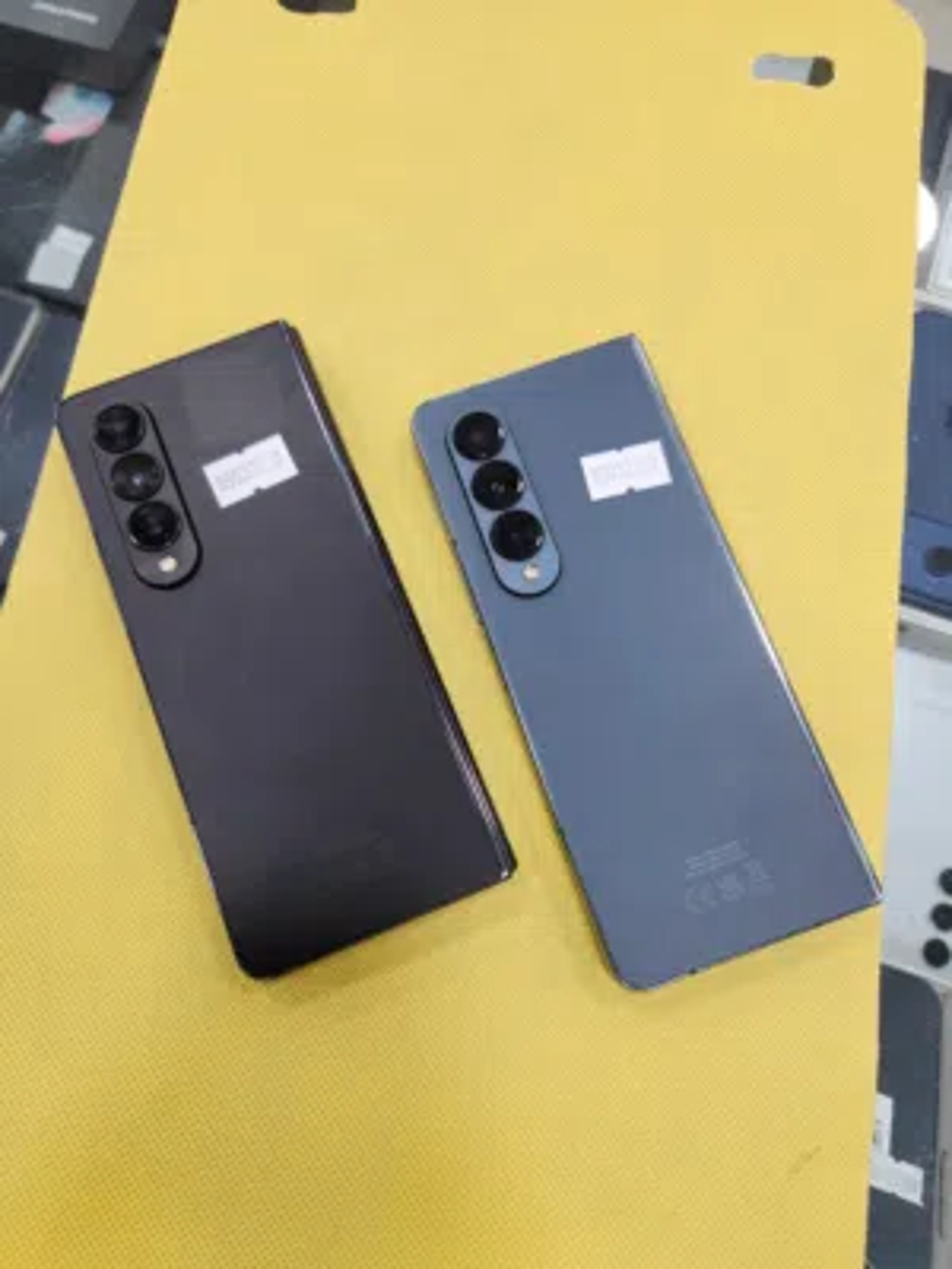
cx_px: 476
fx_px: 843
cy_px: 634
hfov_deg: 58.9
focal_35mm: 23
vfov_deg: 73.9
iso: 50
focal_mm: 5.4
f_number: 1.8
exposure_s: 1/180
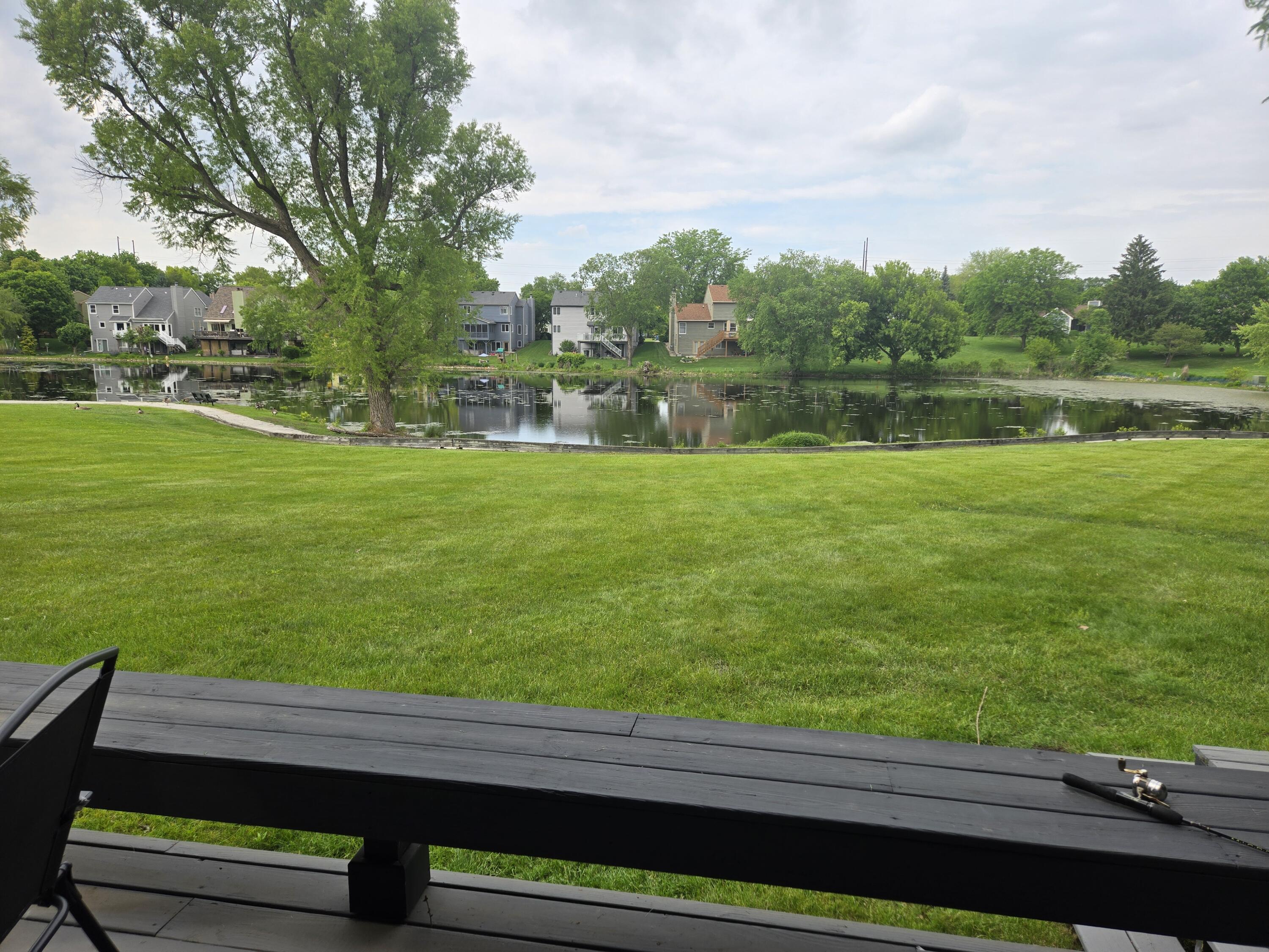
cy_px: 476
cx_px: 634
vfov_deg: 58.9
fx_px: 843
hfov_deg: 73.9
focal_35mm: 23
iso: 25
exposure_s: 1/868
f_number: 1.8
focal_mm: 5.4
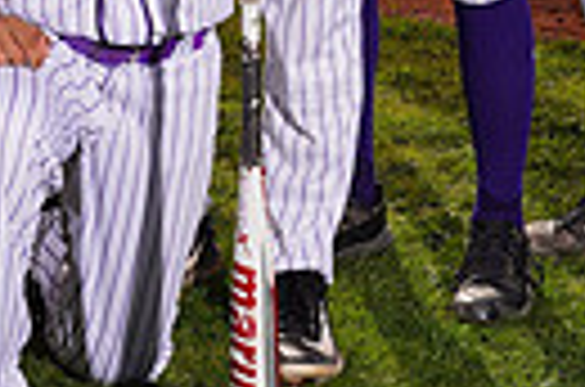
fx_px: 3339
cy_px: -169
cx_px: 72
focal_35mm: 206
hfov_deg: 10.0
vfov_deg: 6.6
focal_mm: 46
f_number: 16
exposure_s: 1/250
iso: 100
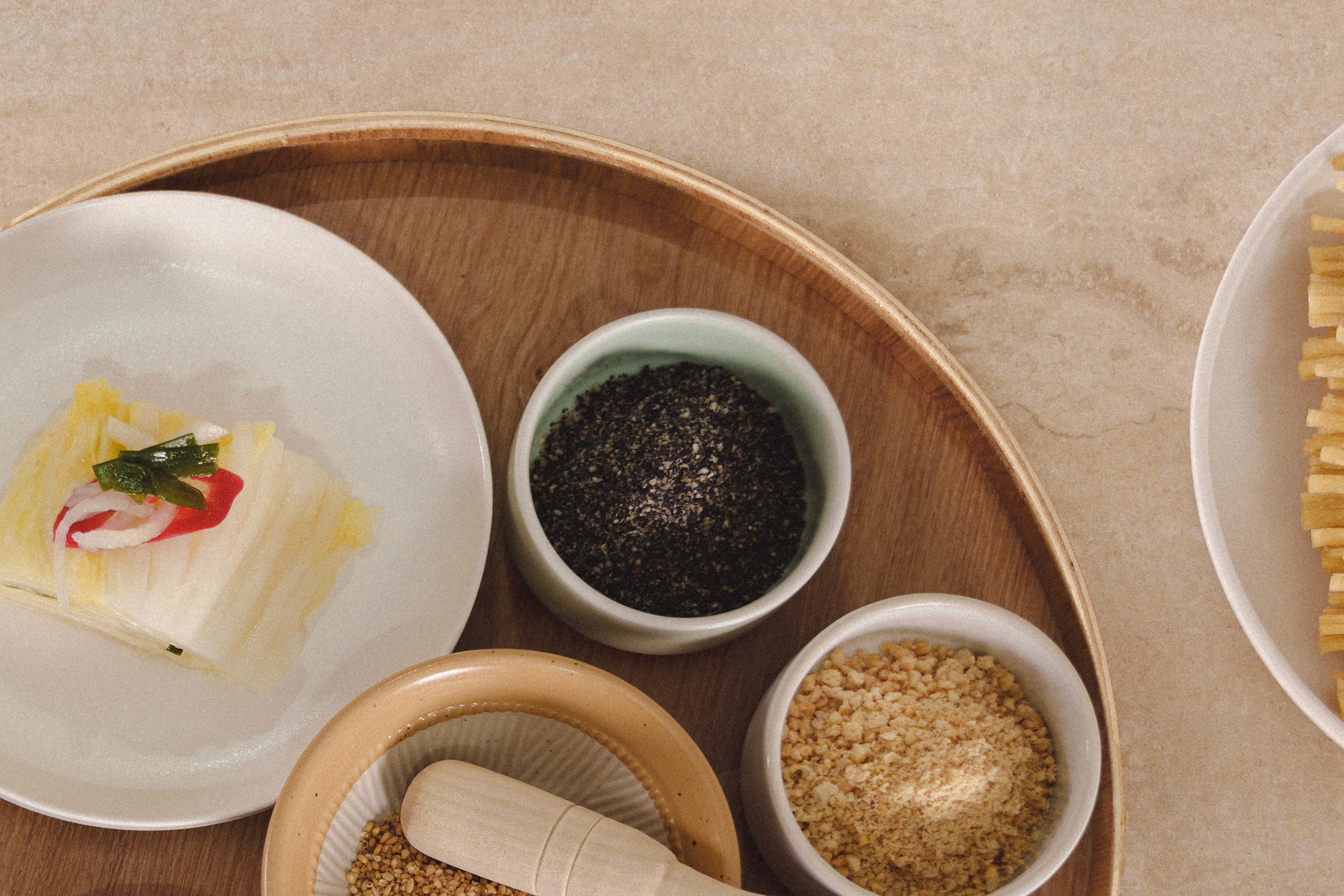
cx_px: 880
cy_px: 810
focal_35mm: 96
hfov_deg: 21.2
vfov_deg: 14.1
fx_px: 3584
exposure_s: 1/200
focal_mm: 40
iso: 400
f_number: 4
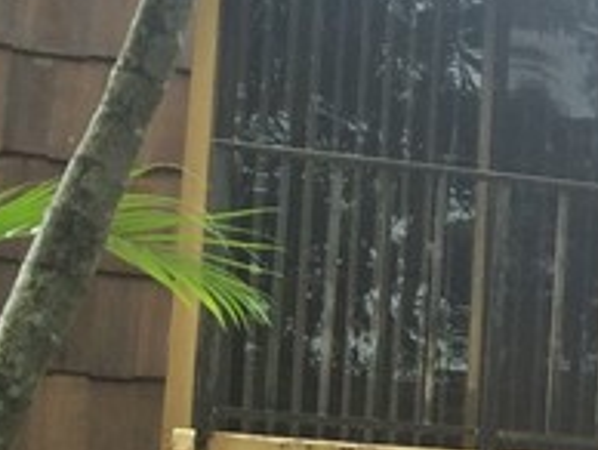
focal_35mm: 158
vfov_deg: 9.2
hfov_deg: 10.5
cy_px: 623
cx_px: 1483
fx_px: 2733
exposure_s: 1/172
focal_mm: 4.12
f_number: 2.2
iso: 32
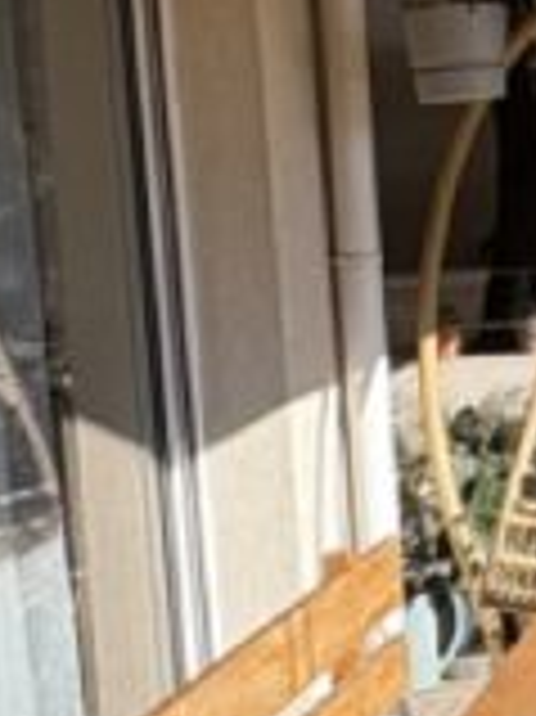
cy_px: 356
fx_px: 1861
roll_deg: +3.0
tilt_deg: -5.3
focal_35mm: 90
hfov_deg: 15.6
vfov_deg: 21.8
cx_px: 707
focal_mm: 2.22
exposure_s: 1/796
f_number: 2.2
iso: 64
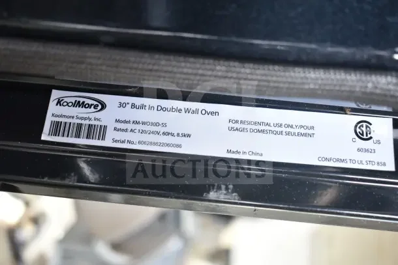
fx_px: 481
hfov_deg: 45.0
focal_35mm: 44
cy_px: 132
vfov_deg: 30.9
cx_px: 199
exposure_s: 1/50
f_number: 4.2
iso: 560
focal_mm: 29
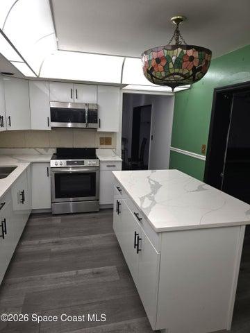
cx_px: 125
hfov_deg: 58.9
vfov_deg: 73.9
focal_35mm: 23
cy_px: 166
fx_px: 221
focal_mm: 6.3
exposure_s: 1/60
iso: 25
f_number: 1.7
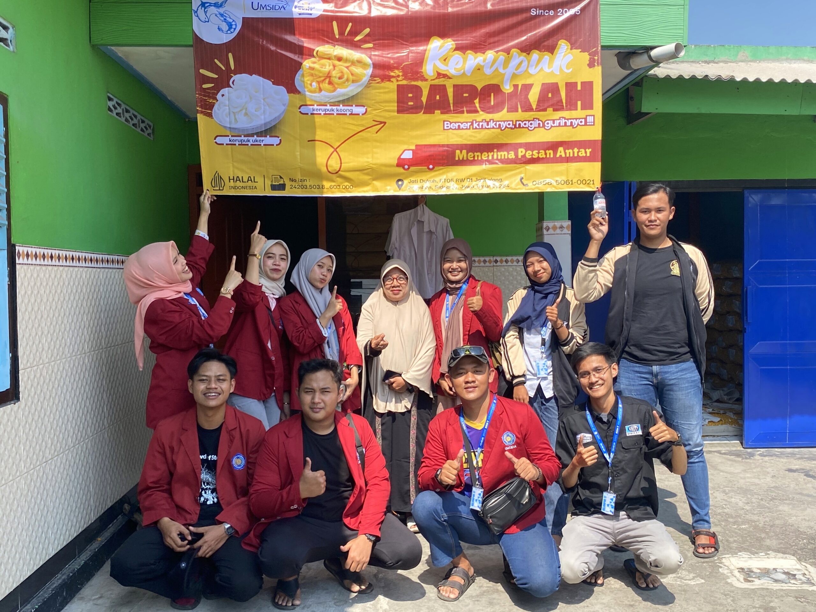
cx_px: 408
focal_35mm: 26
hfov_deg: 67.3
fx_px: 613
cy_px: 306
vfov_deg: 53.0
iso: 32
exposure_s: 1/1250
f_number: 1.8
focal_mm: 4.25
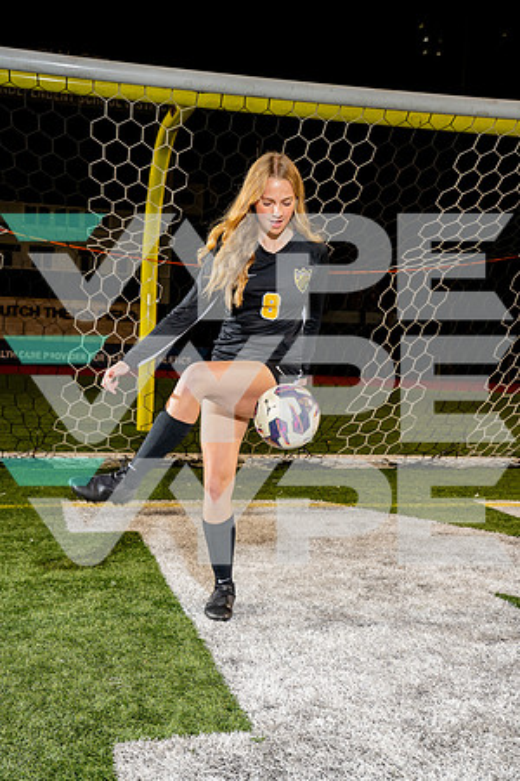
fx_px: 975
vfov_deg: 43.6
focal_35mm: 45
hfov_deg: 29.9
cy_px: 390
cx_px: 260
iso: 800
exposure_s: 1/250
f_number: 5.6
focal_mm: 45
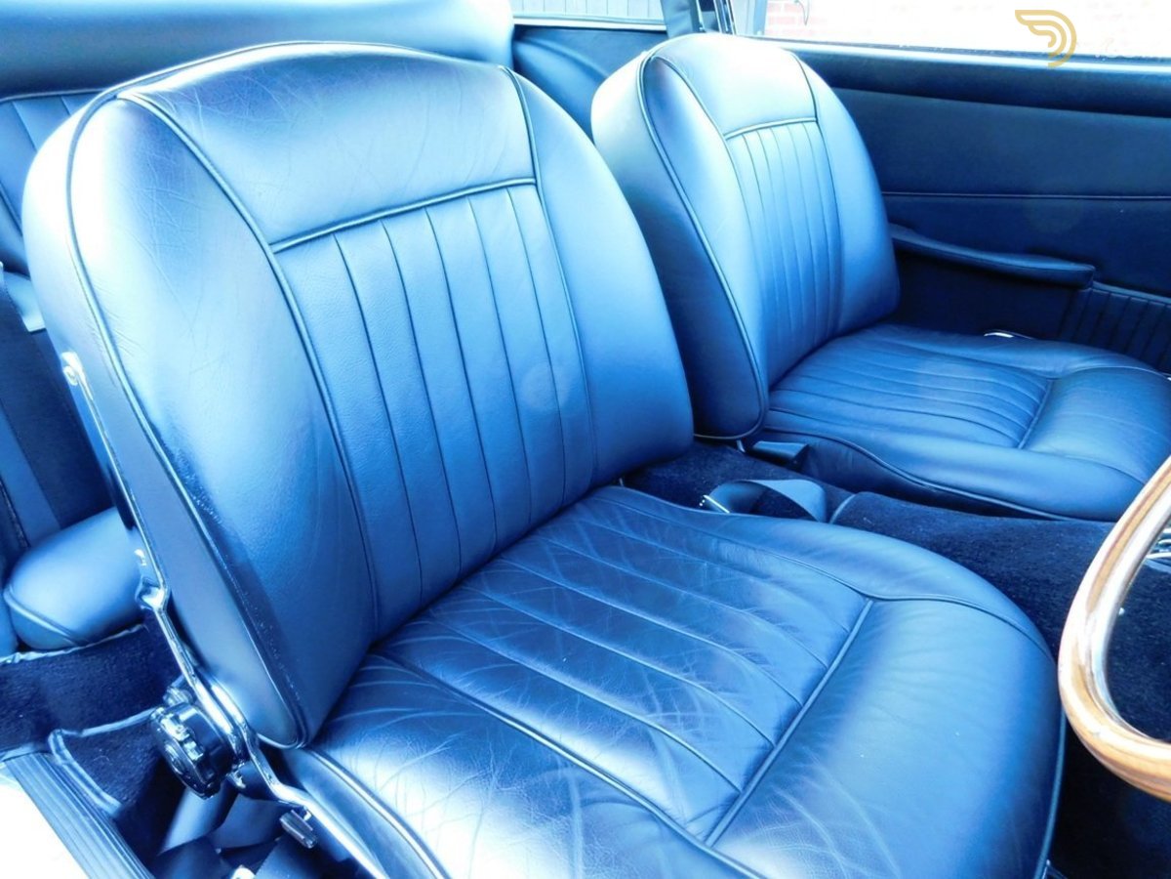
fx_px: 778
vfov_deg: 58.9
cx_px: 586
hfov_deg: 73.9
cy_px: 440
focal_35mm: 23
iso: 400
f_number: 3
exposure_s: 1/25
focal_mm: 4
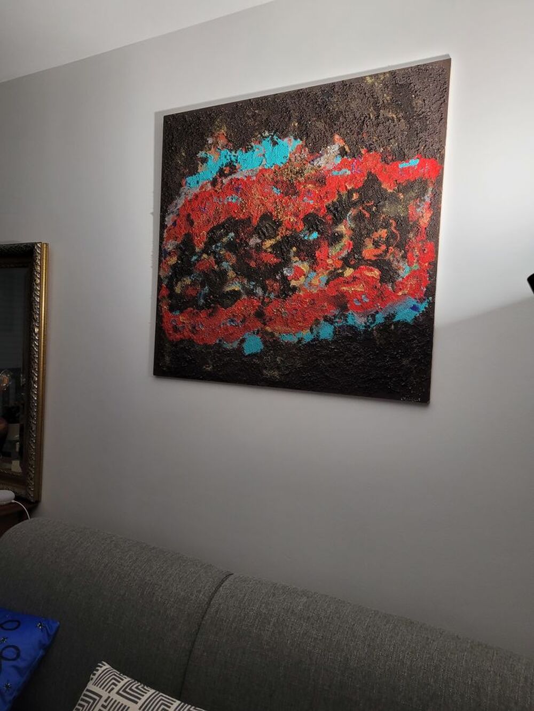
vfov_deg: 67.3
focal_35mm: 26
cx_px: 267
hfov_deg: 53.1
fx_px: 535
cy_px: 356
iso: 320
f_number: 1.8
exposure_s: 1/50
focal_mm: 5.4
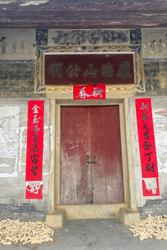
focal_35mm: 26
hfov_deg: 49.5
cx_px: 89
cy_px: 122
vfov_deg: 69.4
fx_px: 181
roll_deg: +1.6
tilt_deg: +9.0
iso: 80
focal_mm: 6.76
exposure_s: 1/700
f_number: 1.78
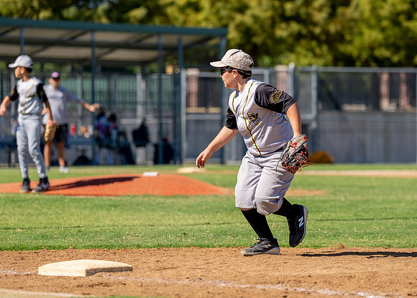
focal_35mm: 190
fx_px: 2251
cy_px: 144
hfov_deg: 10.6
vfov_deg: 7.6
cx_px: 239
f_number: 2.8
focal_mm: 138
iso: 125
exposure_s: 1/3200
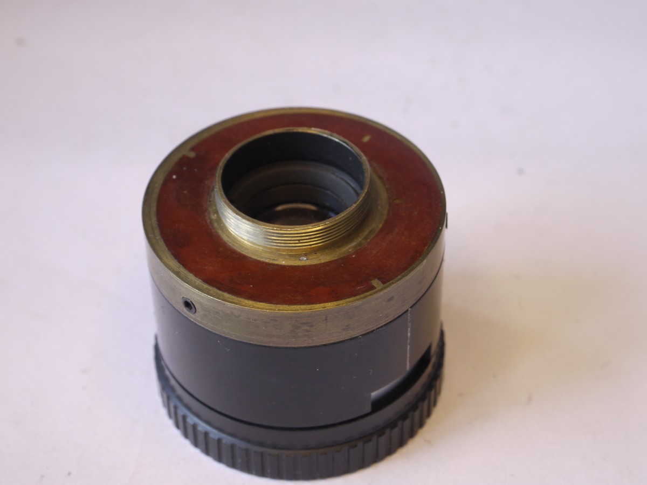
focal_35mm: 84
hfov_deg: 23.3
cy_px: 242
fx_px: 1570
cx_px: 324
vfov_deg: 17.6
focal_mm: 42
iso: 400
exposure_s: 1/13
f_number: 9
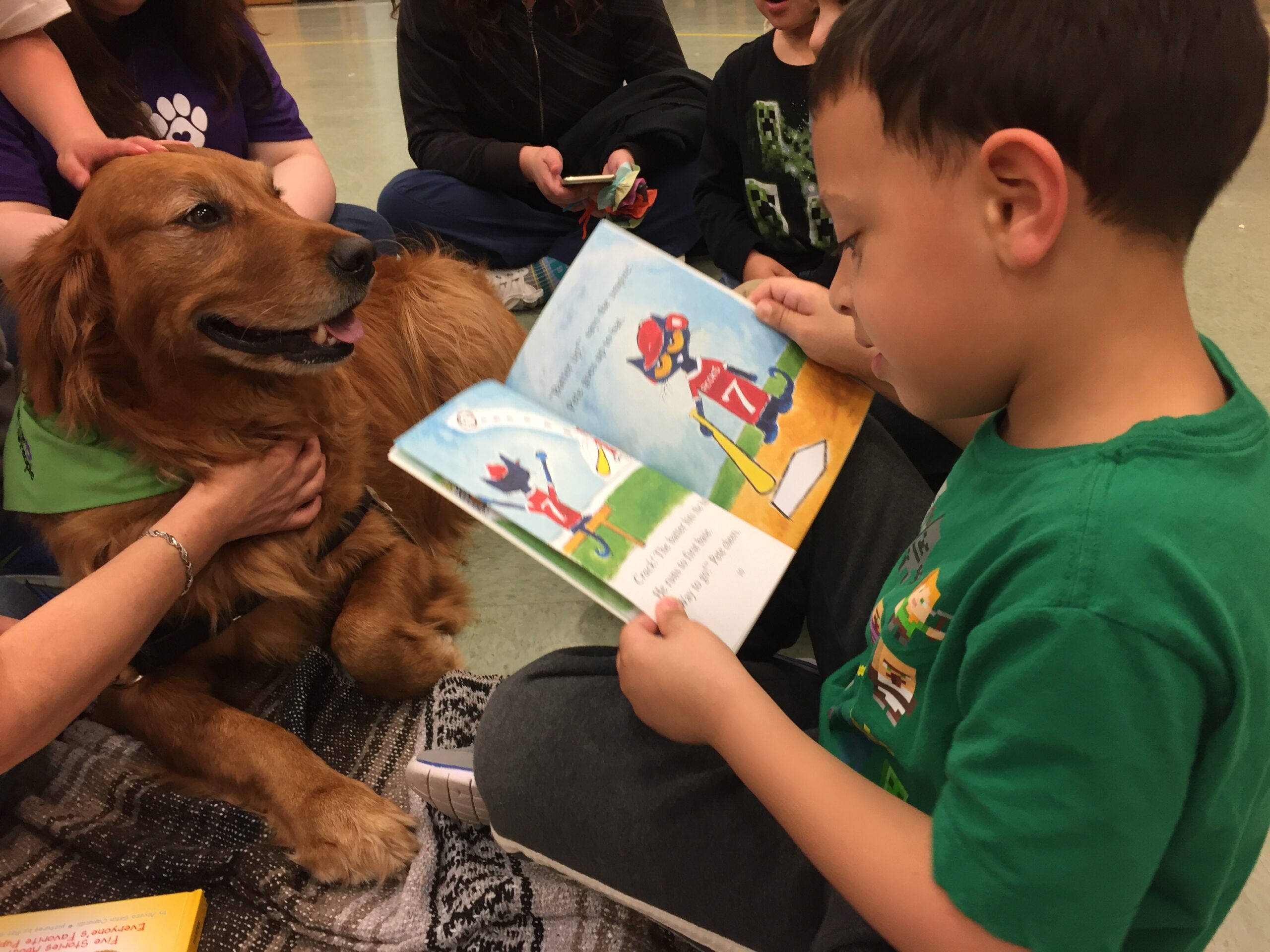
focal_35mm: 29
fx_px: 1064
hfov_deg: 61.7
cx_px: 635
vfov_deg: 48.2
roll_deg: +3.1
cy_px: 476
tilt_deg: -27.6
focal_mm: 4.15
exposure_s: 1/30
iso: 64
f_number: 2.2
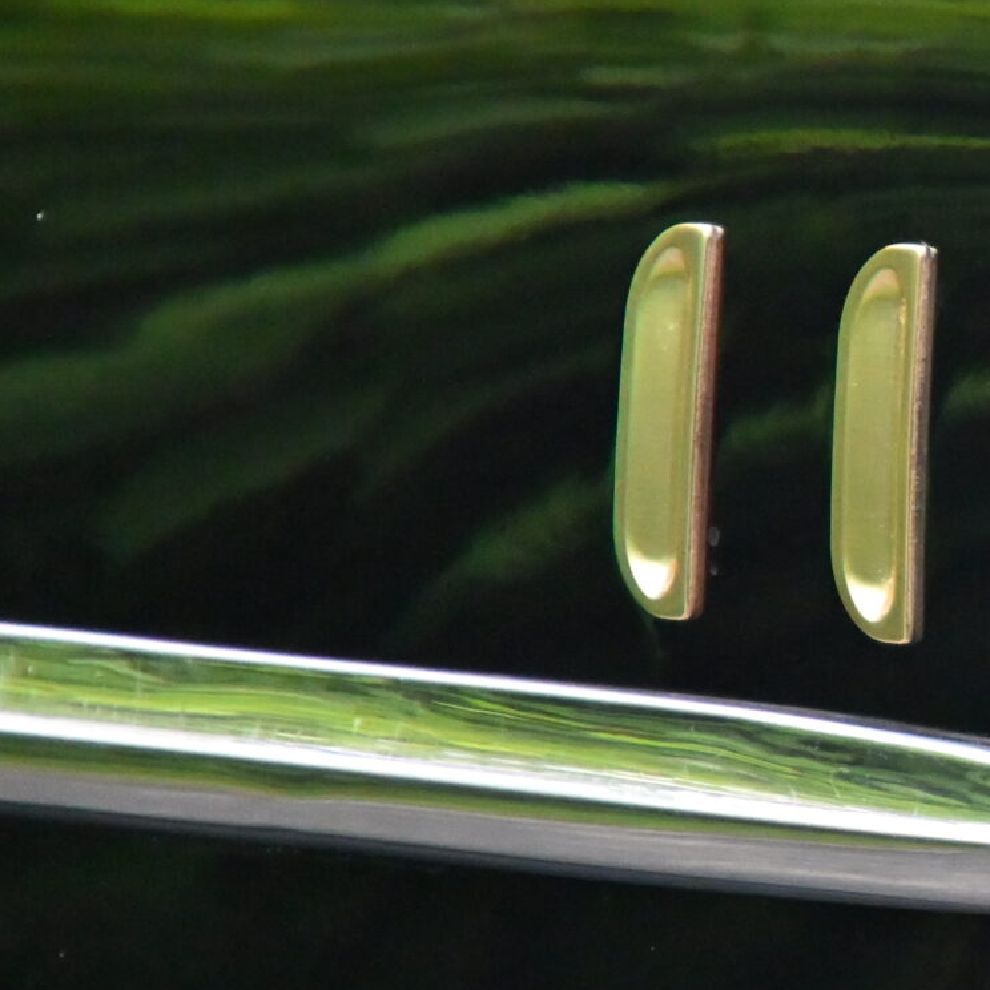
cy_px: 641
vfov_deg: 1.3
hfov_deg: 1.3
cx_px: 1545
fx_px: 42581
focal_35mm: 1316
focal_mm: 300
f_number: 6.3
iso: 3200
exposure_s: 1/250
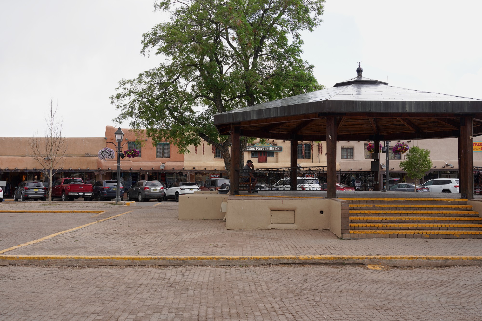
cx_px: 241
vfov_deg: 34.2
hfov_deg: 49.5
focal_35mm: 39
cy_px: 160
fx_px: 522
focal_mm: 39
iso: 200
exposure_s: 1/100
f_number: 9
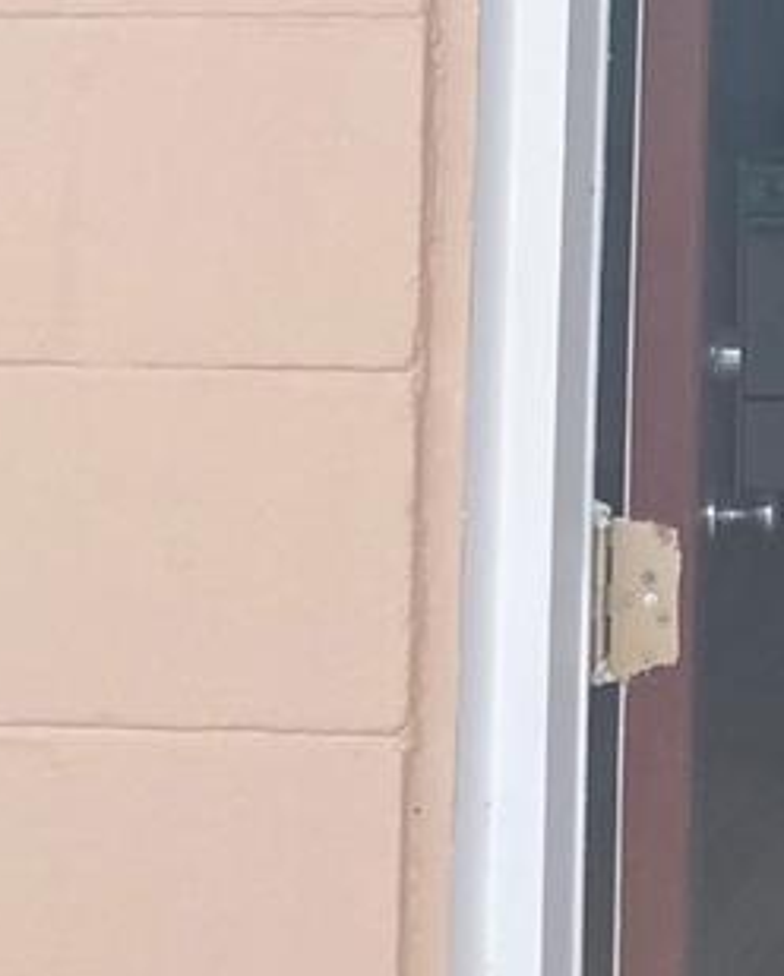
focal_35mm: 106
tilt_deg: +6.6
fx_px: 3068
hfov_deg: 13.7
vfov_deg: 17.0
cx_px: 1170
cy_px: -284
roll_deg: -0.4
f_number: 1.8
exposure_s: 1/827
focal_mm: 3.99
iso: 20
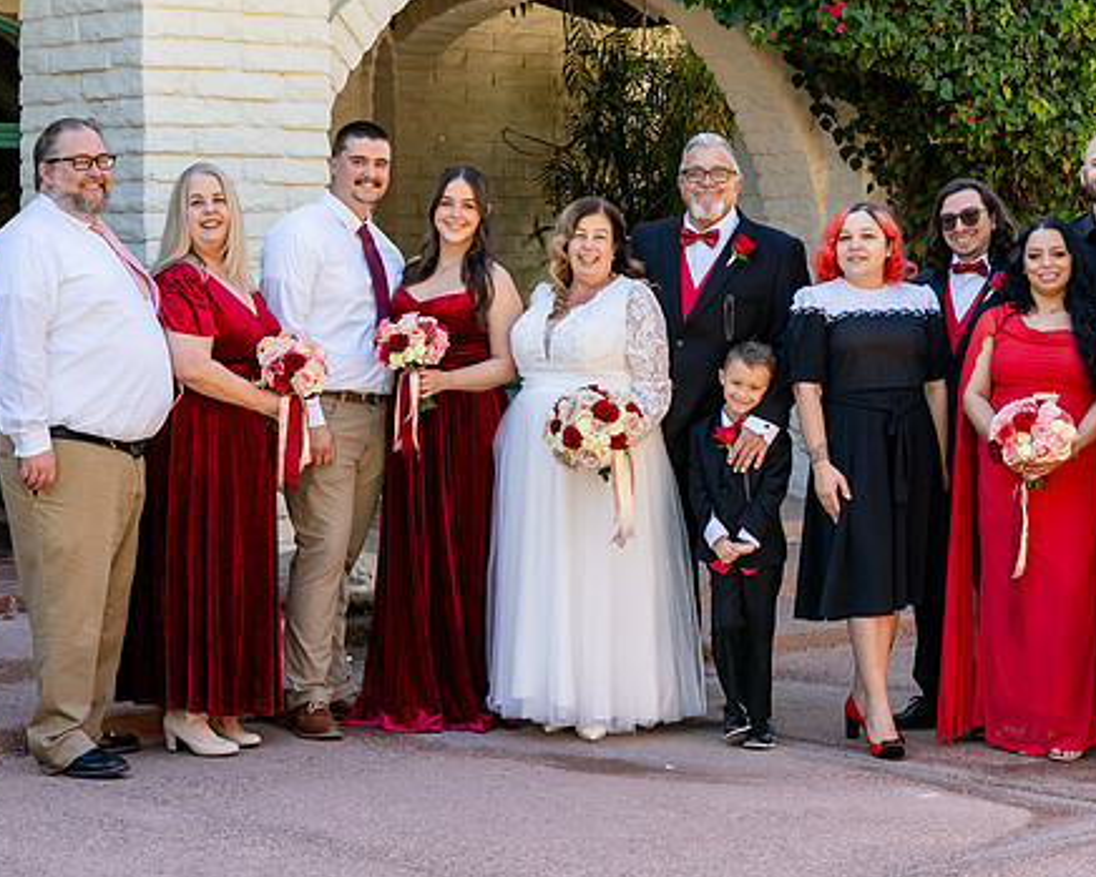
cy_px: 382
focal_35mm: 90
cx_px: 629
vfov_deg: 17.1
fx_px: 2920
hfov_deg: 21.2
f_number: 7.1
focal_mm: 70
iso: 400
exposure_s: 1/250
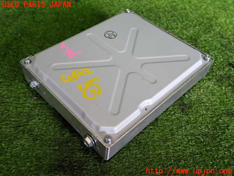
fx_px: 243
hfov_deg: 51.4
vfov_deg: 39.7
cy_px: 88
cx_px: 117
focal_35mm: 36
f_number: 2.5
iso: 250
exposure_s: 1/40
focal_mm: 6.37
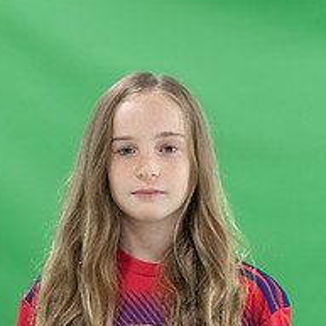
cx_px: 140
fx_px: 3996
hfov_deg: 4.7
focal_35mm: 375
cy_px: 274
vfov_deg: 4.7
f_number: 2.8
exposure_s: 1/250
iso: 1000
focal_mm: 147
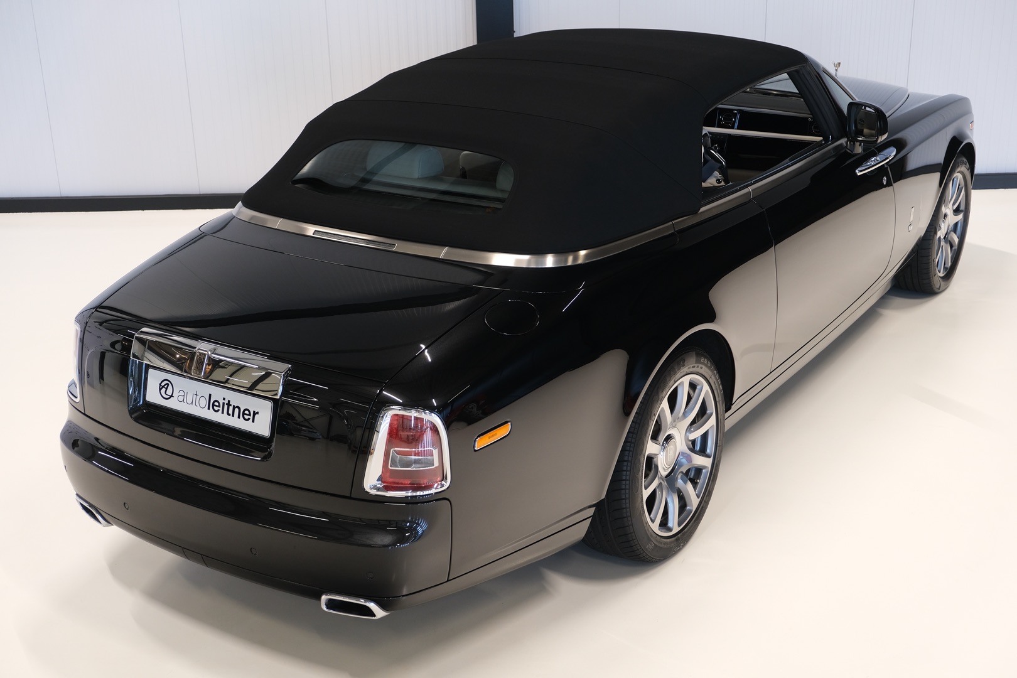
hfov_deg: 45.4
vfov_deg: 31.2
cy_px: 339
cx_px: 508
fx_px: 1215
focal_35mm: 43
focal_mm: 28.9
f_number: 3.2
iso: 500
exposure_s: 1/20
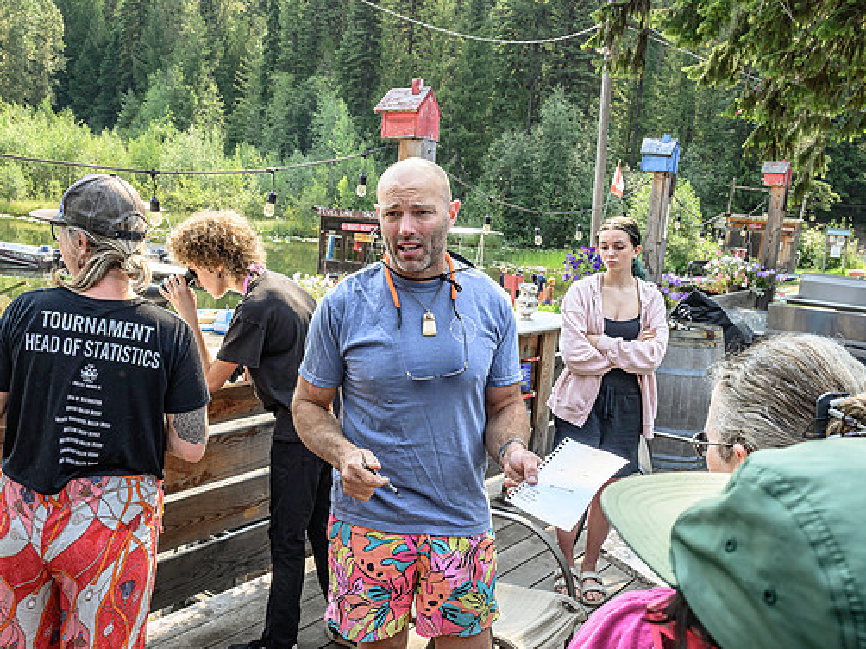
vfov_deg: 35.9
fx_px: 1000
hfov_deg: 46.8
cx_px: 416
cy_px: 331
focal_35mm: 40
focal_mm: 24
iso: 800
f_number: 8
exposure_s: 1/320
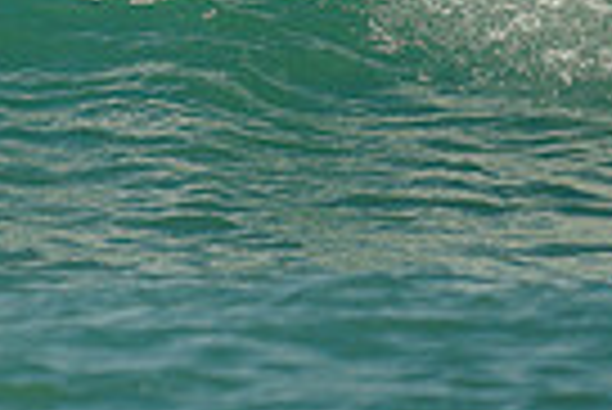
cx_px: -284
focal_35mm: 1702
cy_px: -232
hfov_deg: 1.2
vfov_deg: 0.8
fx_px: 28965
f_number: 2.8
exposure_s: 1/1600
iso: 125
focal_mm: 400
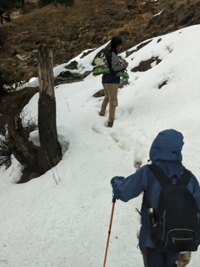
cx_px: 138
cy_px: 208
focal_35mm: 49
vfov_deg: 37.7
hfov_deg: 29.4
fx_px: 377
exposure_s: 1/33.3
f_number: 1.73
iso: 4430
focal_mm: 4.38
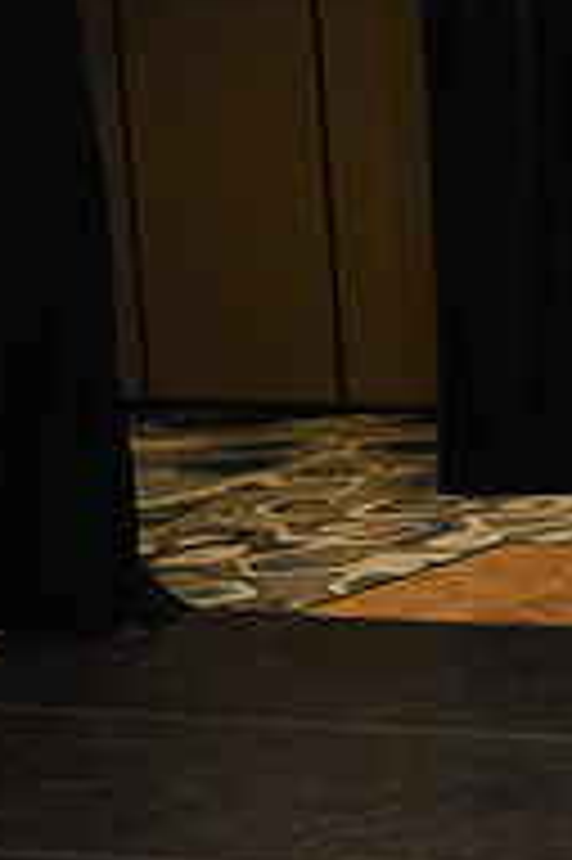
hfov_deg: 8.8
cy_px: 457
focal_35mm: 146
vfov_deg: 14.1
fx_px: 3486
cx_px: 1167
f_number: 3.5
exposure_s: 1/400
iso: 2500
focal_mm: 48
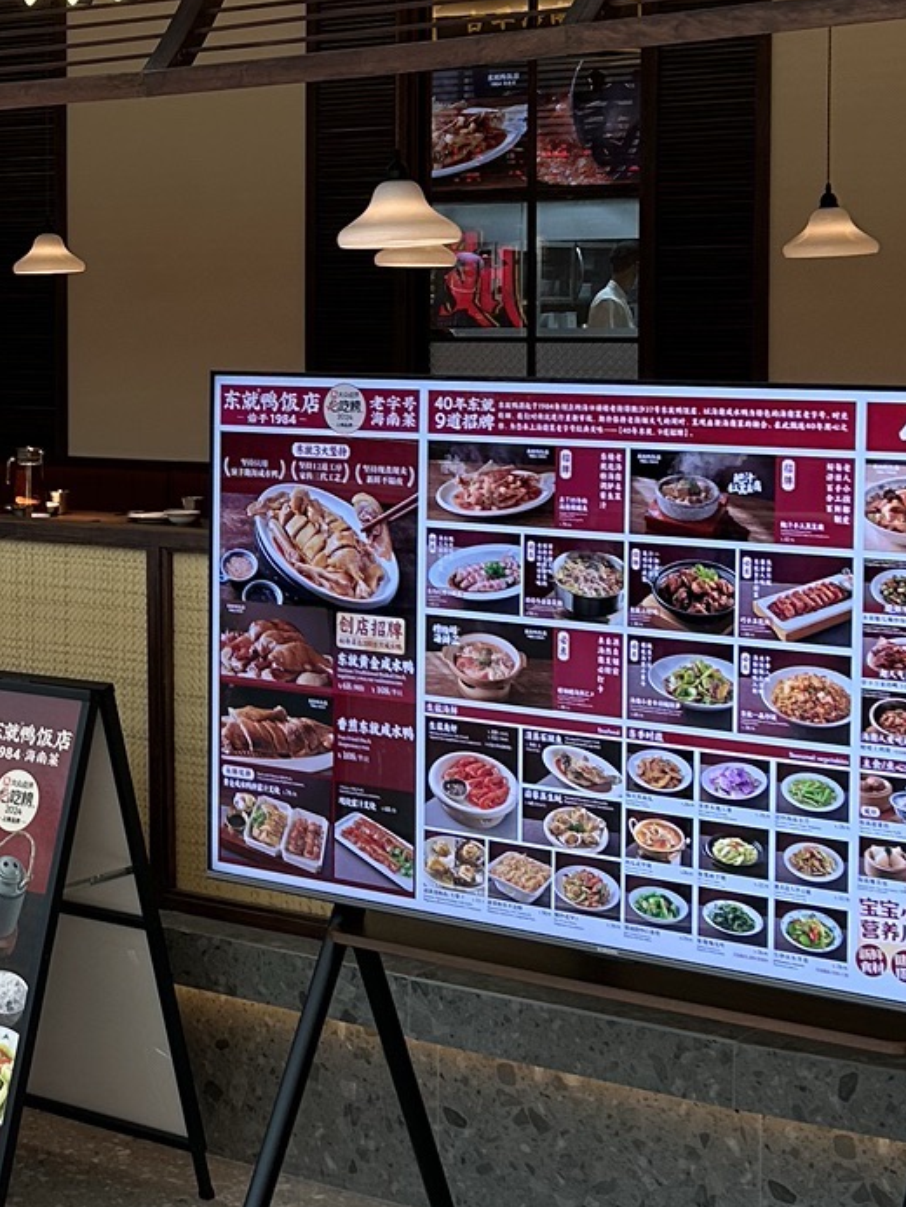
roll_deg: +0.5
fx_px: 2616
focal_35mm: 75
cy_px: 404
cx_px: 17
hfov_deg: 19.1
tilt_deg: -4.1
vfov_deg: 25.8
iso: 64
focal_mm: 5.7
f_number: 1.5
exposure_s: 1/173
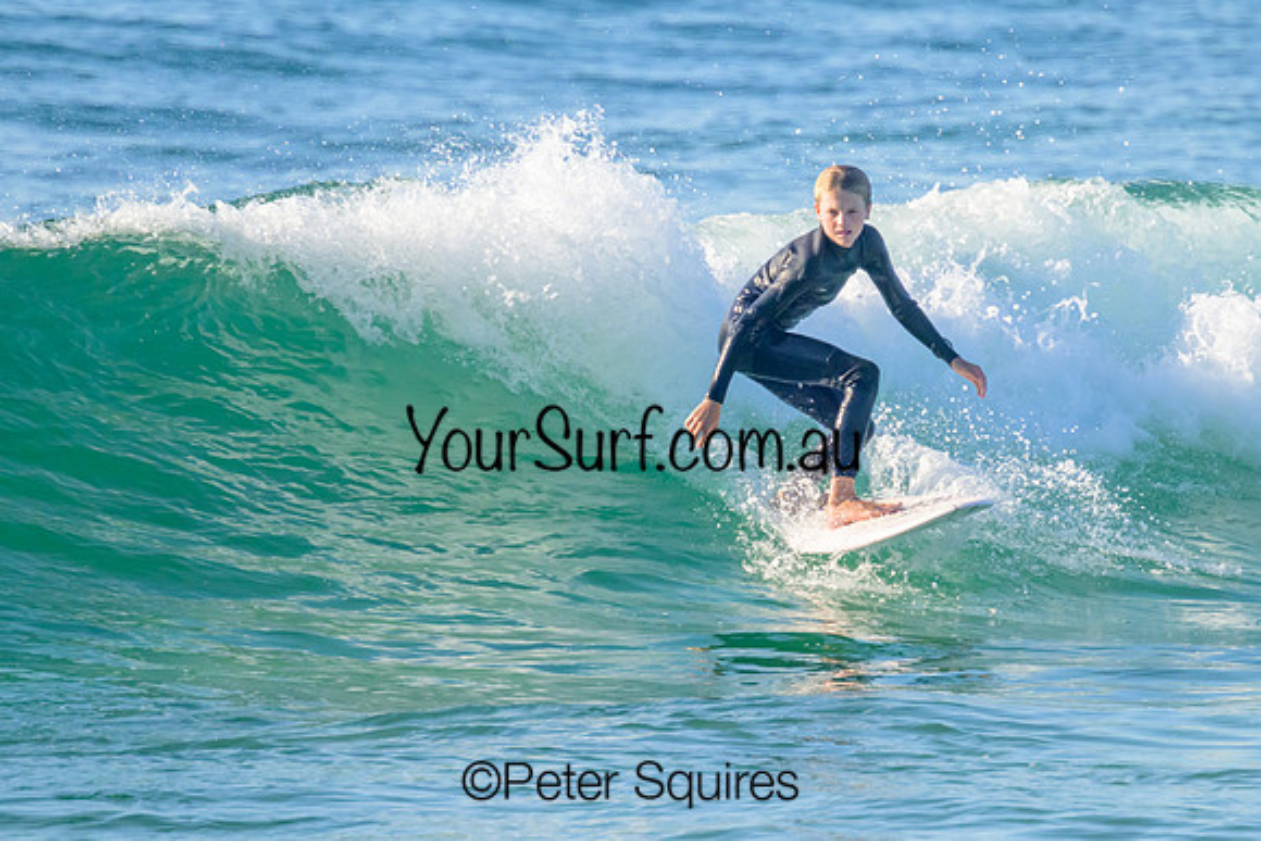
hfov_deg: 2.0
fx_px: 36175
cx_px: 784
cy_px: 396
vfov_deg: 1.3
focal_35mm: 1033
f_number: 11
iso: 1600
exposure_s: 1/2000
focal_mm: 800
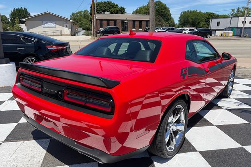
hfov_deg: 65.5
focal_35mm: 28
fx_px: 195
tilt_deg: -15.6
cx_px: 127
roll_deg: -0.1
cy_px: 83
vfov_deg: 46.4
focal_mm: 5.96
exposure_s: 1/4950
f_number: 1.6
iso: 64
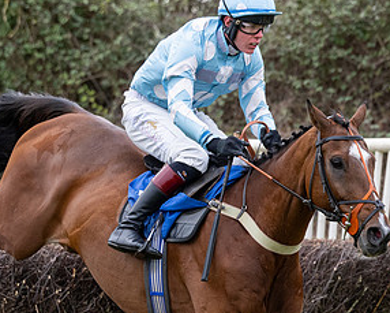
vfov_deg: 4.2
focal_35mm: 368
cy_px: 335
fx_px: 4249
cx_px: 308
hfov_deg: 5.3
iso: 800
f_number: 4
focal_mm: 115
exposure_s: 1/1250
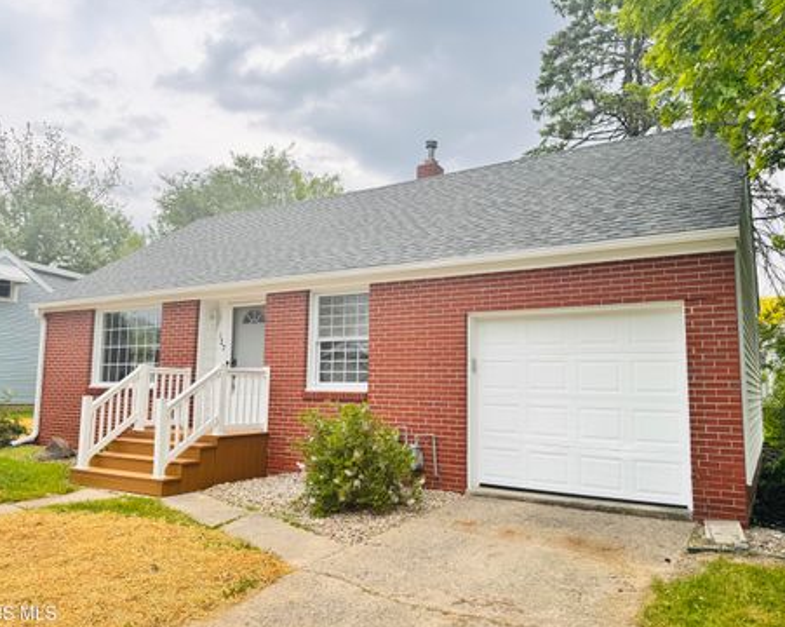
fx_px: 604
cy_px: 316
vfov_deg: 54.9
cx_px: 390
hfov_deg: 66.1
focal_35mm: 26
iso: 80
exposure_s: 1/853
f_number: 1.78
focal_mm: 6.76
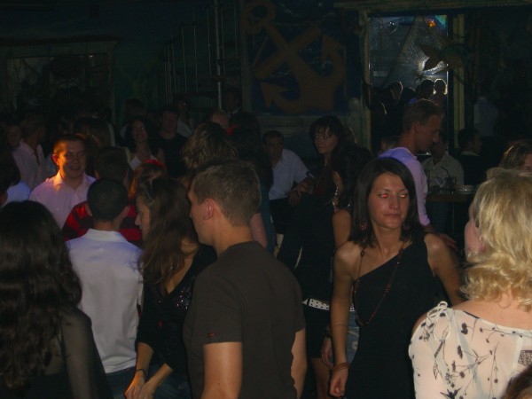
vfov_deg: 21.6
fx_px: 1045
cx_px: 266
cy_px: 200
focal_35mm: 68
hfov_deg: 28.6
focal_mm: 14.2
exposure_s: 1/60
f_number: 4
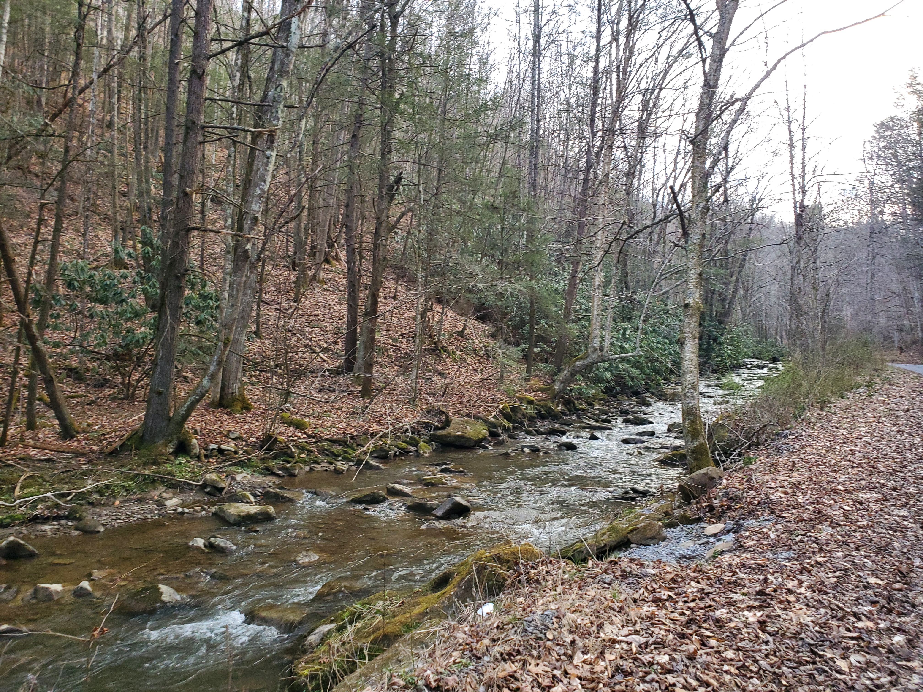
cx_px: 462
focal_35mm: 26
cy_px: 346
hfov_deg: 67.3
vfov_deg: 53.1
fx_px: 693
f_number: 2.4
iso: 200
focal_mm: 4.3
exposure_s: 1/120
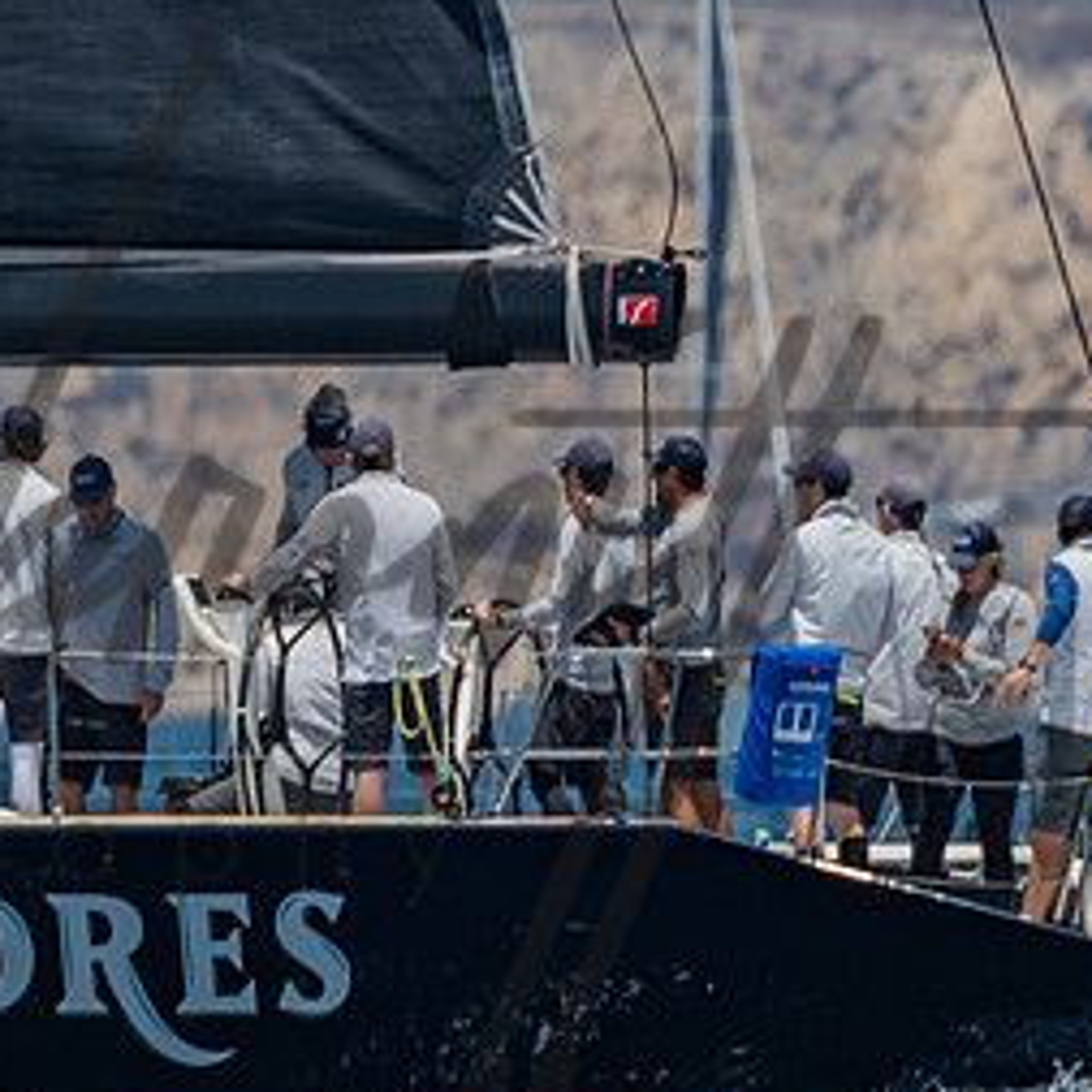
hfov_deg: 1.0
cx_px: -17
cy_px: 357
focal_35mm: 1681
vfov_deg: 1.0
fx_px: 59995
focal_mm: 400
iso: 320
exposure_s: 1/1600
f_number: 5.6
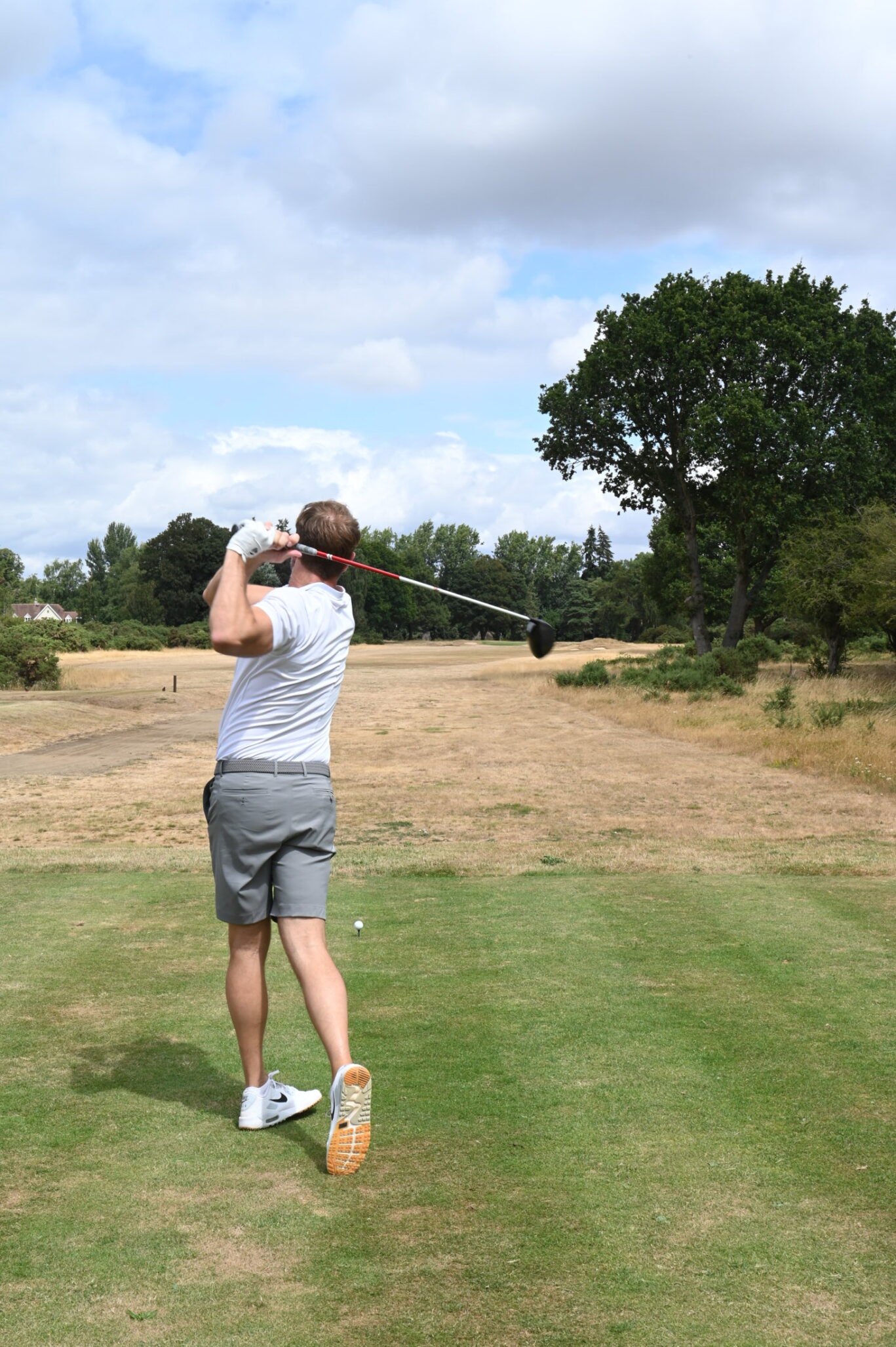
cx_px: 448
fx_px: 1719
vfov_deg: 42.8
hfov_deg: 29.2
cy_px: 674
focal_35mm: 46
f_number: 18
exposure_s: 1/100
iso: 200
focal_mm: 46
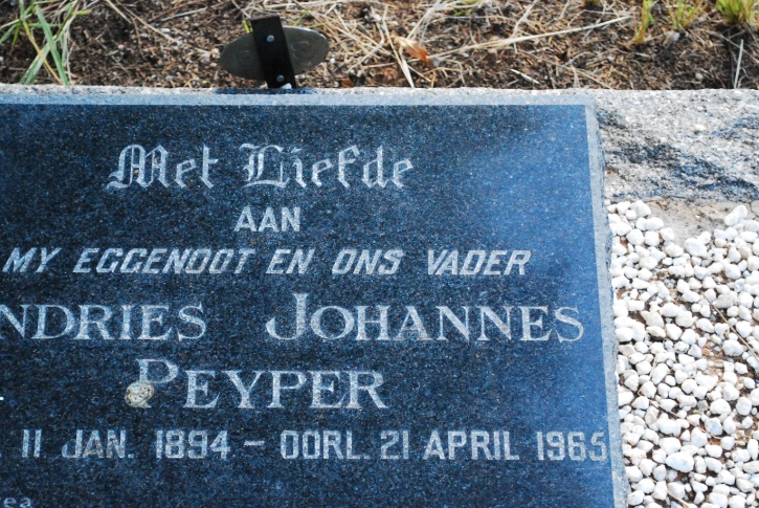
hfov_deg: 19.2
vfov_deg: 12.9
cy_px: 312
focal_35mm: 106
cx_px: 276
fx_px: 2237
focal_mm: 50
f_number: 5.6
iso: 1600
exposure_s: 1/400
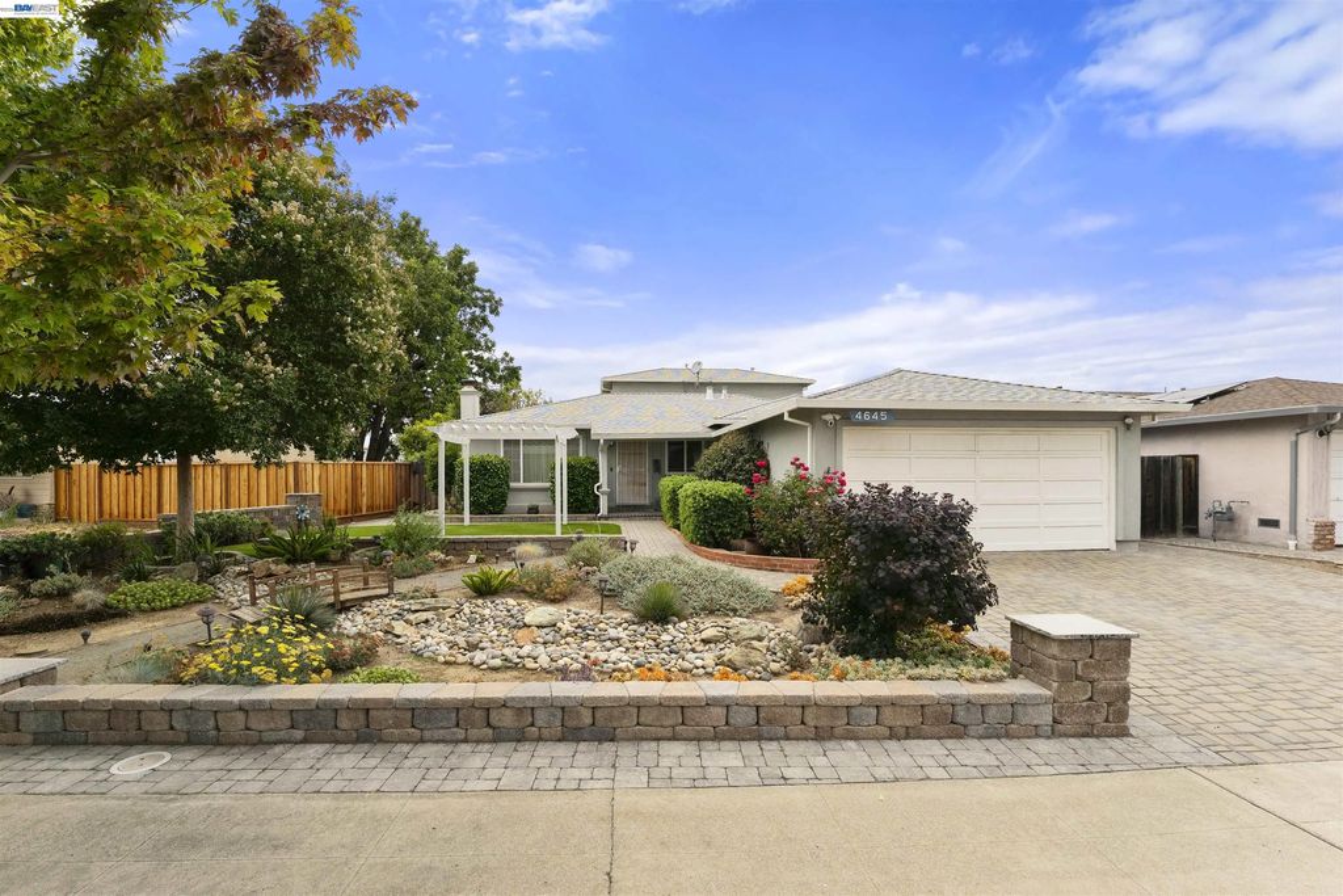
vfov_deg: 73.4
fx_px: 601
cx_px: 672
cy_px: 448
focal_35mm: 16
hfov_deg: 96.4
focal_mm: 16.1
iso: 250
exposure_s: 1/640
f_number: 8
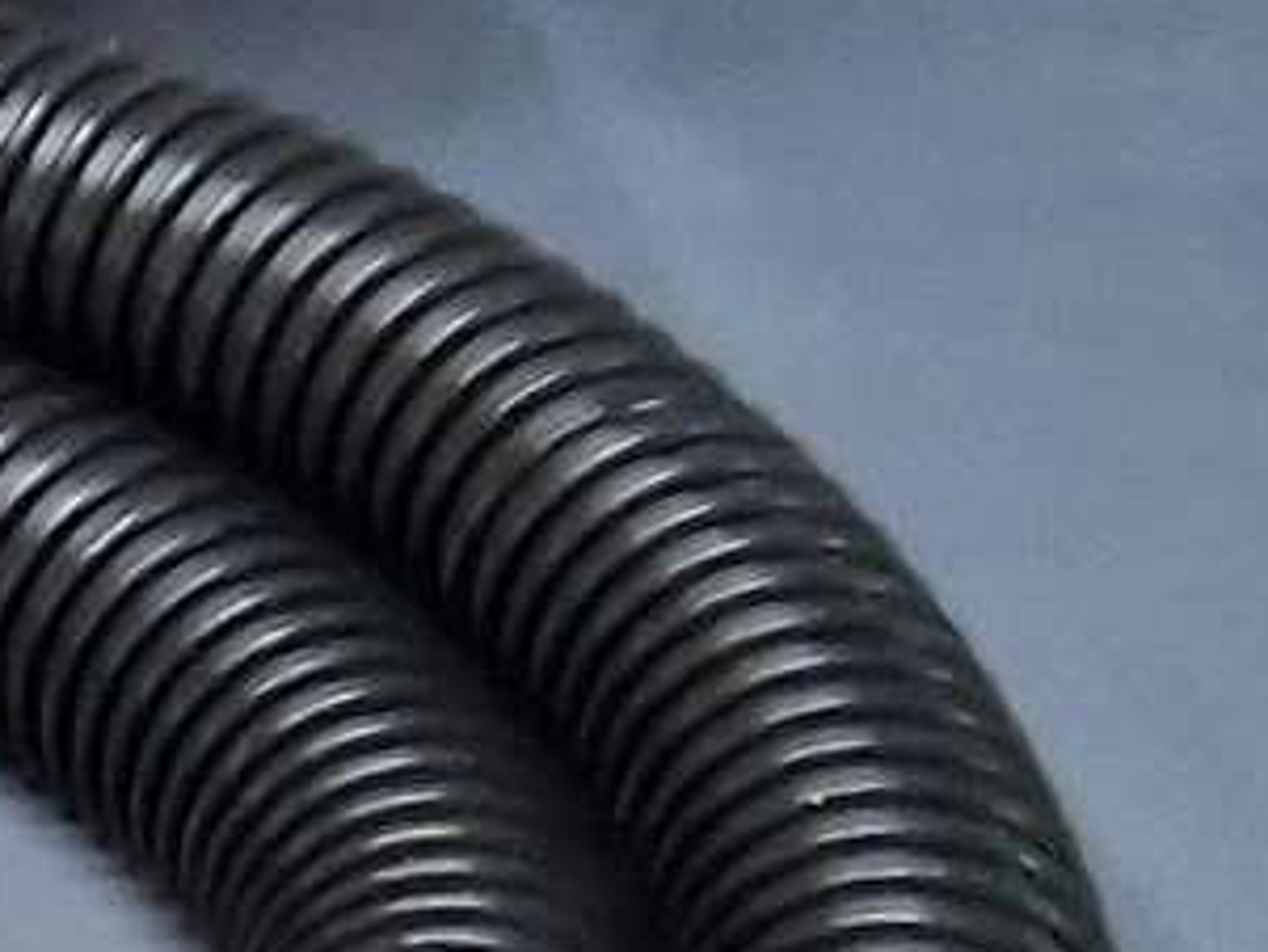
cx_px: -2721
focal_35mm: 186
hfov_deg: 8.6
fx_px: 6816
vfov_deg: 7.9
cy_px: -316
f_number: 1.9
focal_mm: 2.91
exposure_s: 1/30
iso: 200
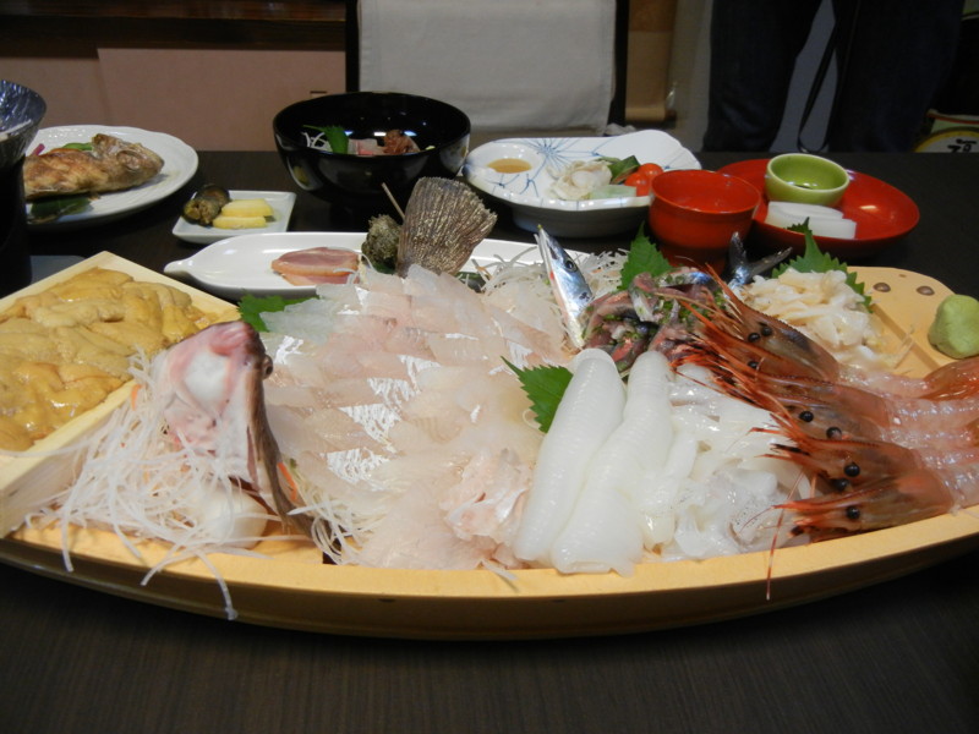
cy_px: 367
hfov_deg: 60.0
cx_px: 490
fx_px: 848
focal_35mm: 30
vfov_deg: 46.8
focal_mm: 5.4
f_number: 3.5
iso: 400
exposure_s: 1/31.7
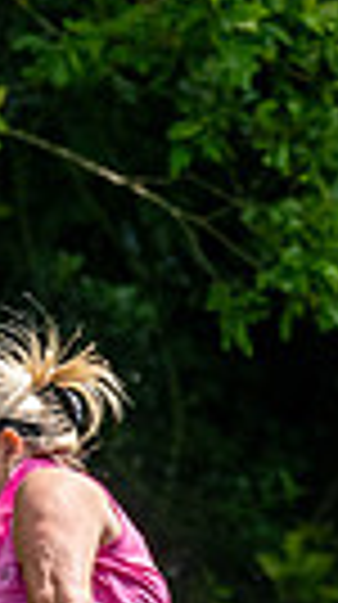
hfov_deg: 0.5
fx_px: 40240
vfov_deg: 0.9
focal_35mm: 2516
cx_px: -452
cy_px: 310
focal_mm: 300
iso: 200
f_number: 5
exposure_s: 1/1250
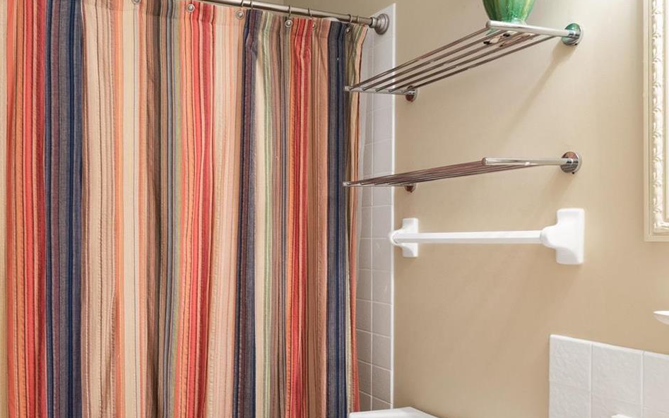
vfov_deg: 39.8
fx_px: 565
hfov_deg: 60.4
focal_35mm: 31
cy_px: 301
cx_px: 251
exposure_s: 1/2.5
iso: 400
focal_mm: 9
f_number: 7.1
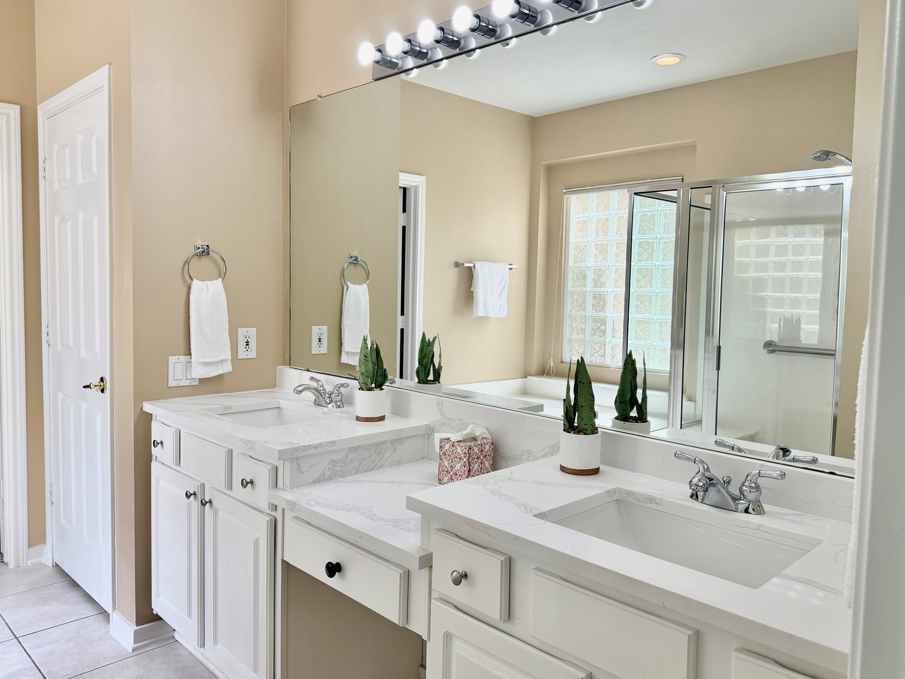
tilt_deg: -3.7
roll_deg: -1.1
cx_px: 472
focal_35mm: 26
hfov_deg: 67.3
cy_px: 331
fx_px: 680
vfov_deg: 53.1
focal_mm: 6.76
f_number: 1.78
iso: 80
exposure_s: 1/262
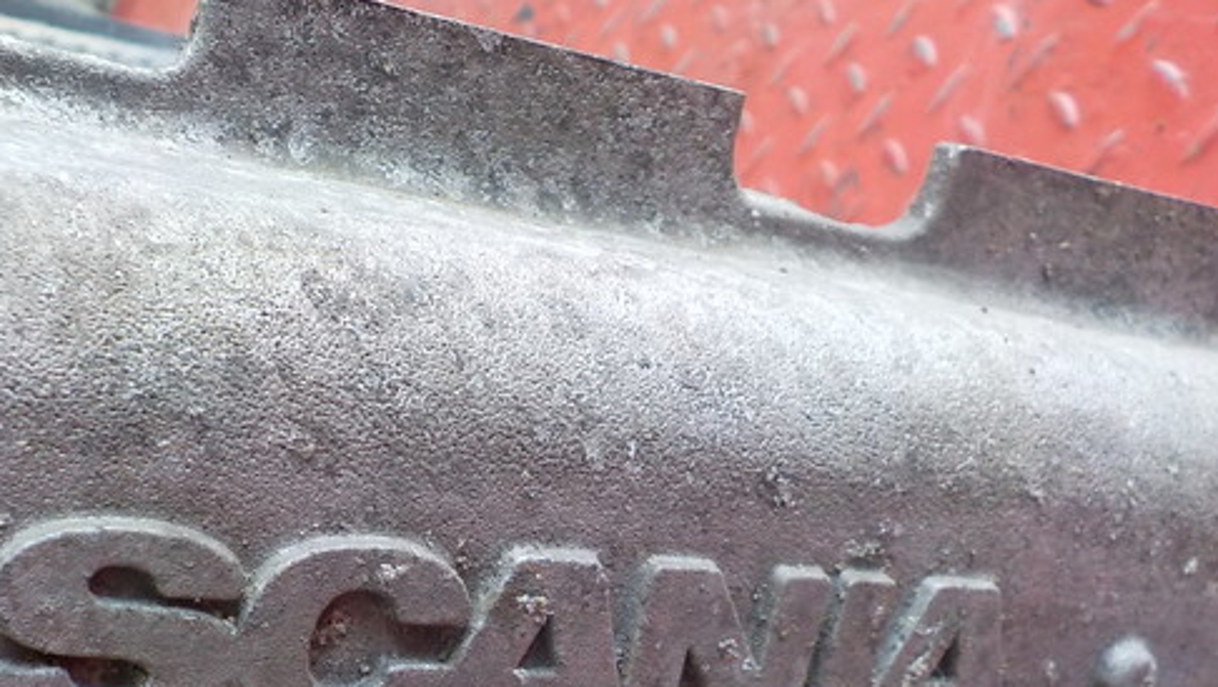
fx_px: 1390
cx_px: 471
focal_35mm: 43
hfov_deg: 47.0
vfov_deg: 27.1
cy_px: 574
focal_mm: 4.1
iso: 220
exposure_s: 1/30
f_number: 3.3
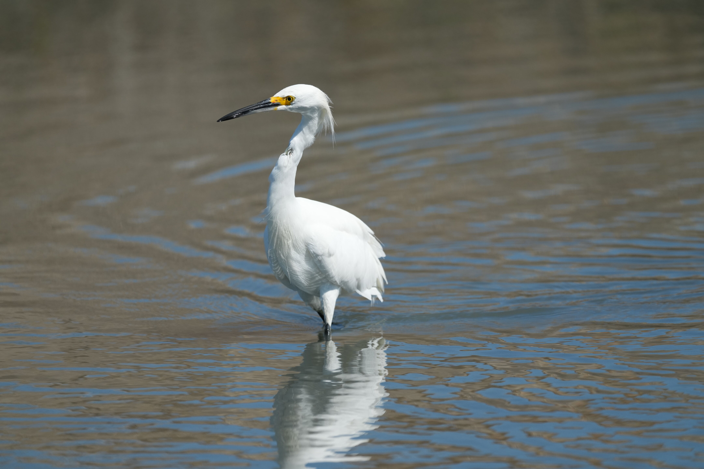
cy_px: 234
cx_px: 352
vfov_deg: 2.5
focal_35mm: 560
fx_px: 10950
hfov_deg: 3.7
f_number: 6.3
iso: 500
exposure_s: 1/2500
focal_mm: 560
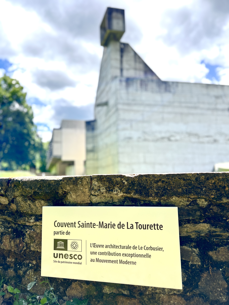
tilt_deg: +6.5
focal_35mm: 26
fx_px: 229
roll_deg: +2.0
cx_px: 114
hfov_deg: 53.1
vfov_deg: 67.3
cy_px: 152
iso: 50
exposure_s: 1/1311
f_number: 1.5
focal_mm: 5.7
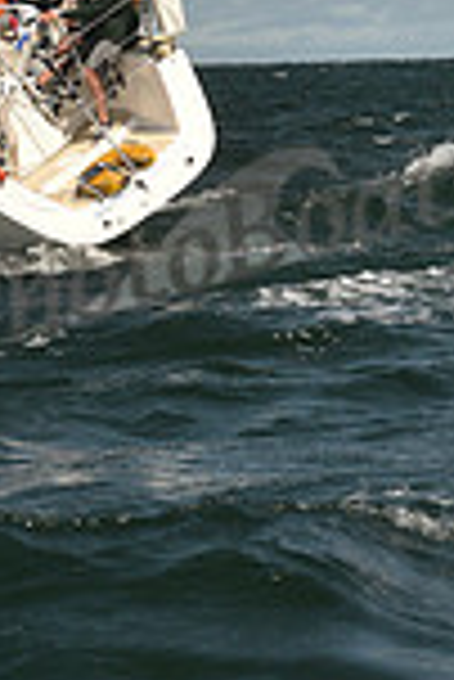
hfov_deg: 5.1
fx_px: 5058
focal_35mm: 268
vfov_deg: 7.5
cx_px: -294
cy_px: -387
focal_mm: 70
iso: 320
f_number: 6.3
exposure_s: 1/1000
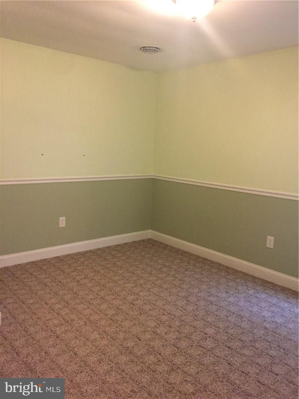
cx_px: 150
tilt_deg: -10.2
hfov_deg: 48.2
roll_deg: -2.5
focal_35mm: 29
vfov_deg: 61.7
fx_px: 334
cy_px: 200
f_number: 2.2
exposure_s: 1/15
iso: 320
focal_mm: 4.15
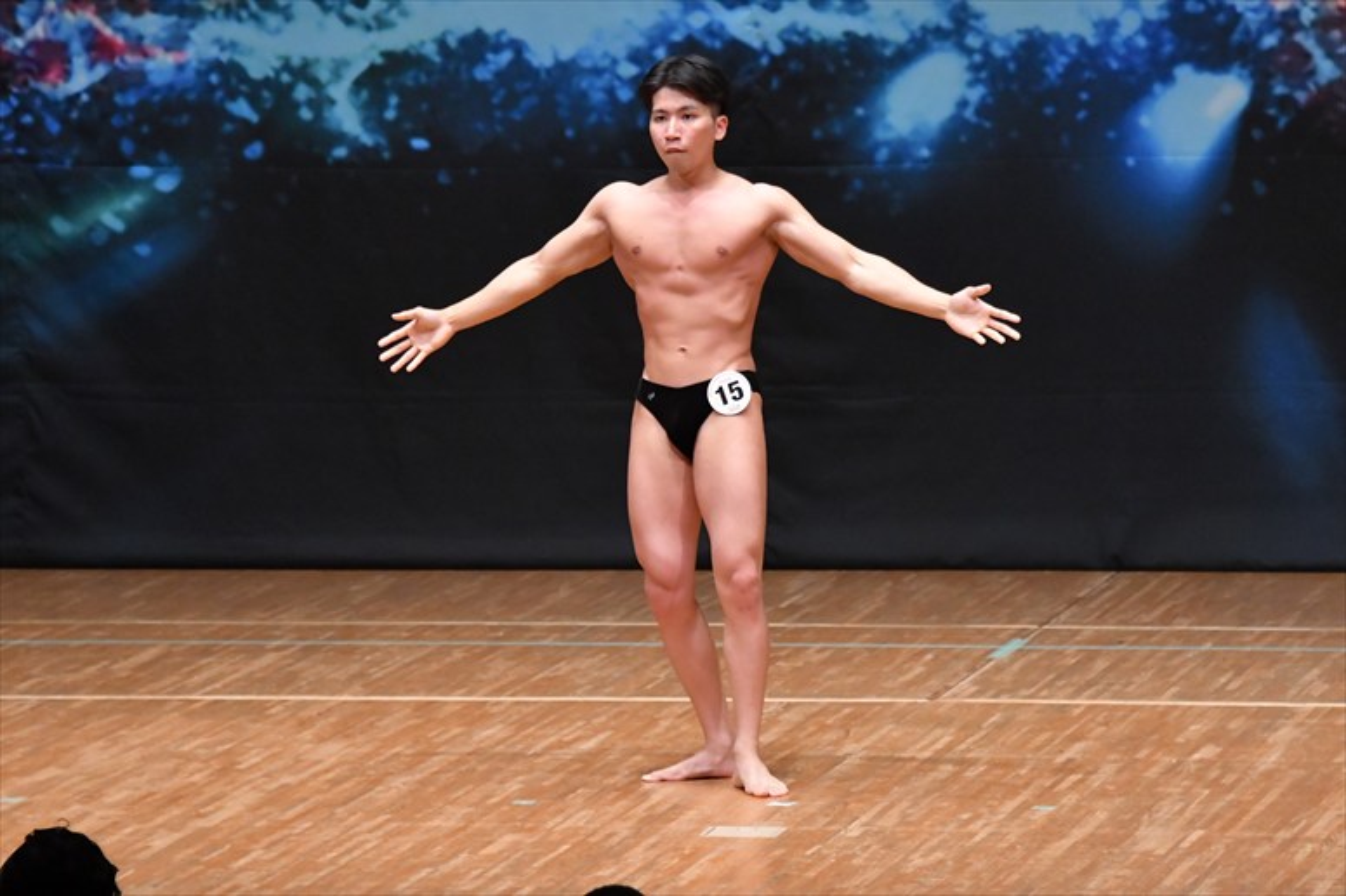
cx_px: 673
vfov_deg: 5.1
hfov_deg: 7.6
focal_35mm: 270
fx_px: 10090
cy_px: 448
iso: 6400
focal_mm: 180
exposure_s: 1/400
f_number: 5.6
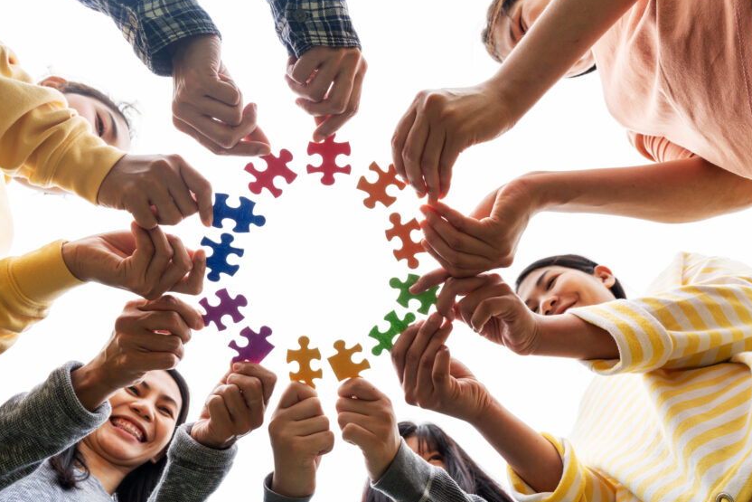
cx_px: 407
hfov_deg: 57.1
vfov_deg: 40.0
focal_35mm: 33
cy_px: 269
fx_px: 689
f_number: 7.1
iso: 160
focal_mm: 28
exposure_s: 1/200
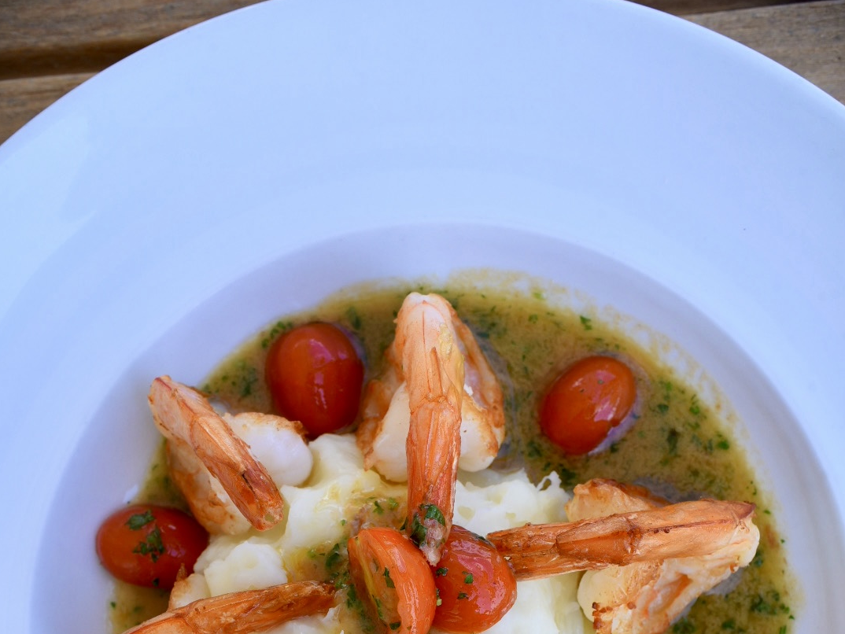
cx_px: 421
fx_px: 1416
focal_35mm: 58
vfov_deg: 24.3
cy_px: 609
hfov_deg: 33.2
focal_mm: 40
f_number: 11
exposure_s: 1/250
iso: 400
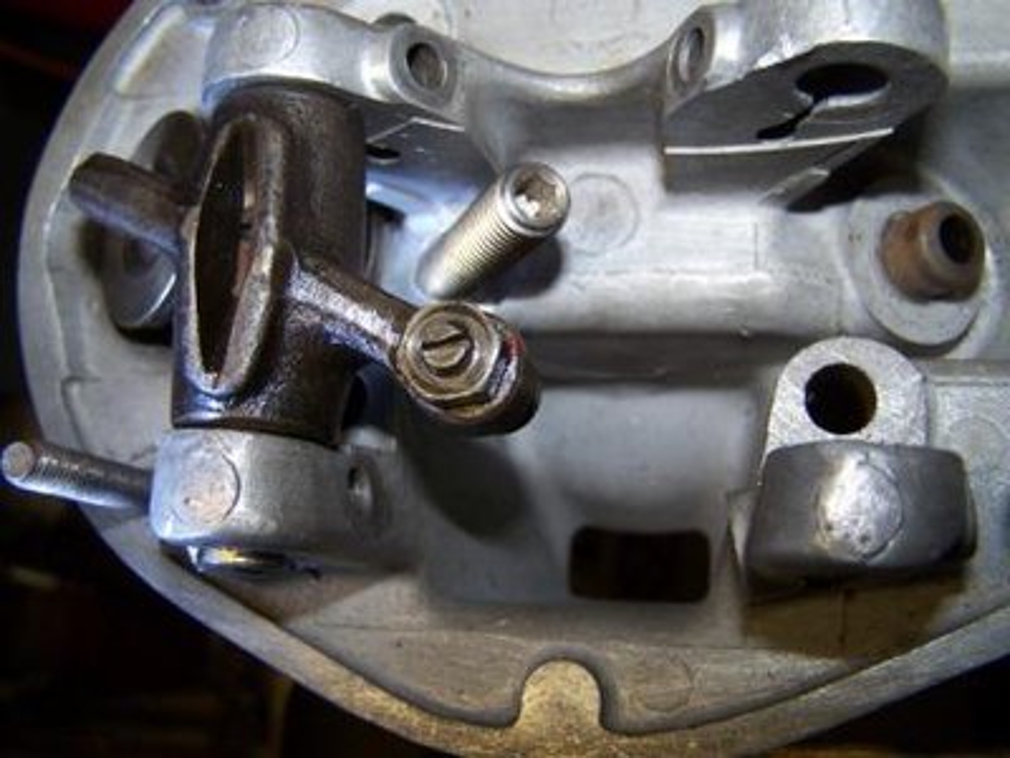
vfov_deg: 37.7
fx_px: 1109
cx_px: 505
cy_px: 379
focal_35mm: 38
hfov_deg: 49.0
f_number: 2.8
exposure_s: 1/30
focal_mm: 6.3
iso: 80
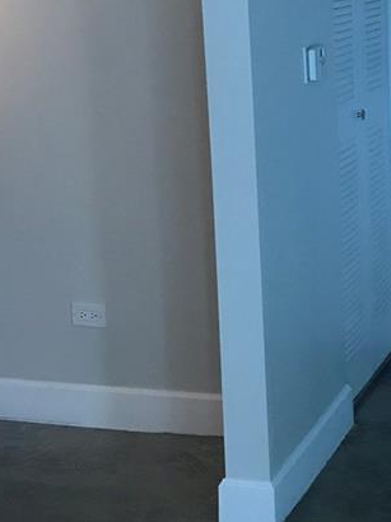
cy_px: 148
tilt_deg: -7.6
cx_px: 373
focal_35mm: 82
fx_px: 1236
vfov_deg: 23.7
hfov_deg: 17.6
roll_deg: +1.2
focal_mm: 3.99
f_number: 1.8
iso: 40
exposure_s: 1/30
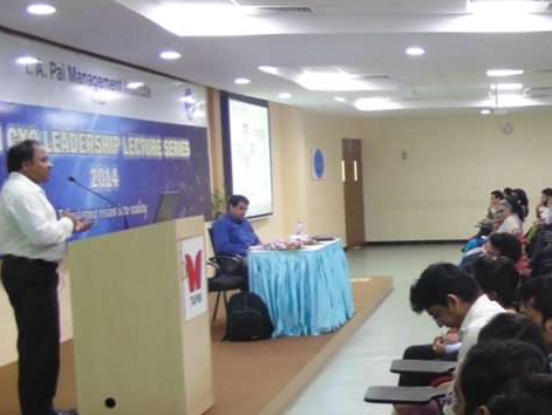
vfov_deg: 23.3
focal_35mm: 63
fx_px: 1005
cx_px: 588
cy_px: 251
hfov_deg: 28.3
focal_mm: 5.2
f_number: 3.2
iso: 400
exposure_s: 1/25
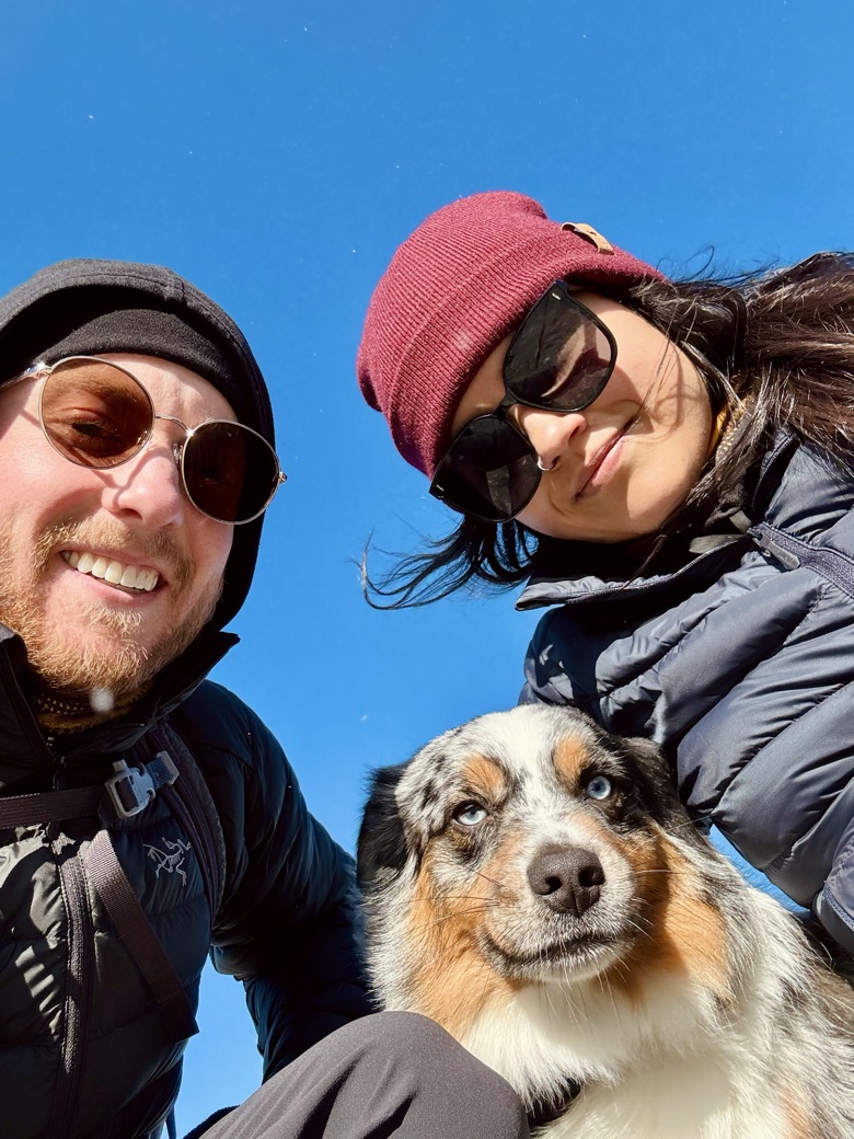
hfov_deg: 46.8
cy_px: 570
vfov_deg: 60.0
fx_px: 987
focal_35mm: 30
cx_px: 427
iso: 25
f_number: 1.9
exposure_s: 1/541
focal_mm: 2.69
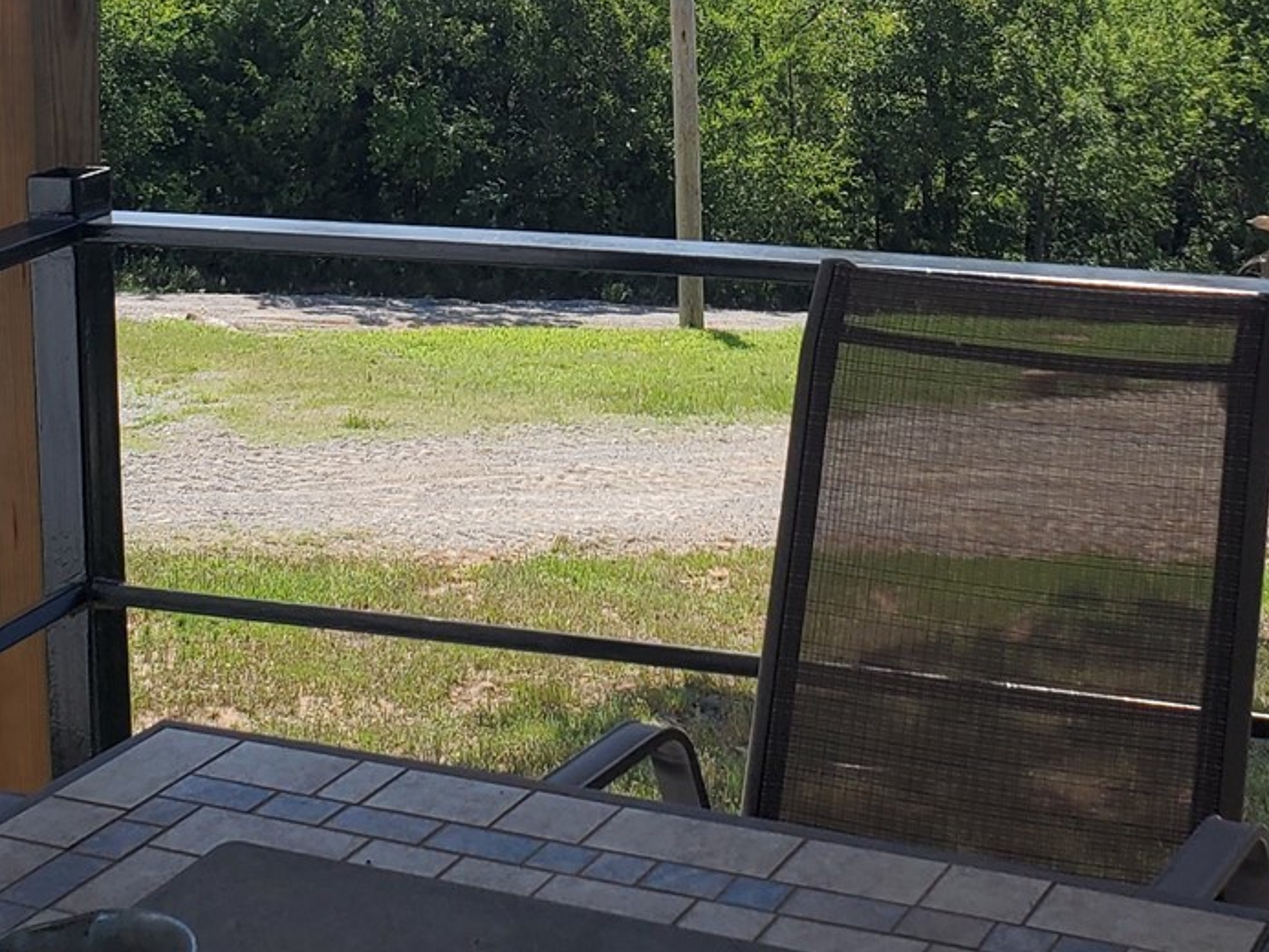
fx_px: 2640
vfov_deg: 19.5
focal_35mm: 72
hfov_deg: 27.0
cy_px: -132
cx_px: 700
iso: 50
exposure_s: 1/1480
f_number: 2.4
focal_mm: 4.3
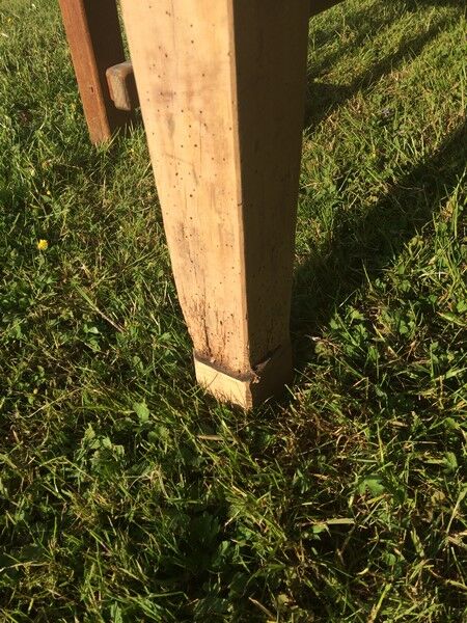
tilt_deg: -43.5
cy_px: 312
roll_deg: +5.6
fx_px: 522
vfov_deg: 61.7
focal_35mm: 29
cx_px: 234
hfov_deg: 48.2
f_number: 2.2
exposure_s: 1/1172
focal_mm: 4.15
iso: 32
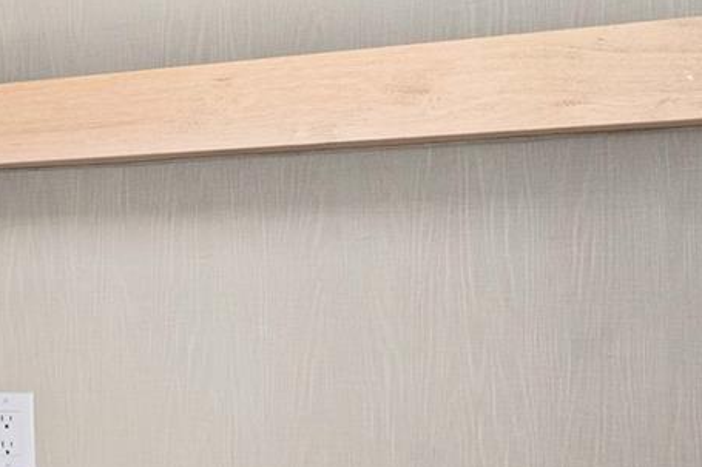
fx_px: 1403
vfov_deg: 18.9
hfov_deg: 20.9
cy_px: 307
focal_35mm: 72
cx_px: -503
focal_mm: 16
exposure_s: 1/3
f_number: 8
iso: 100
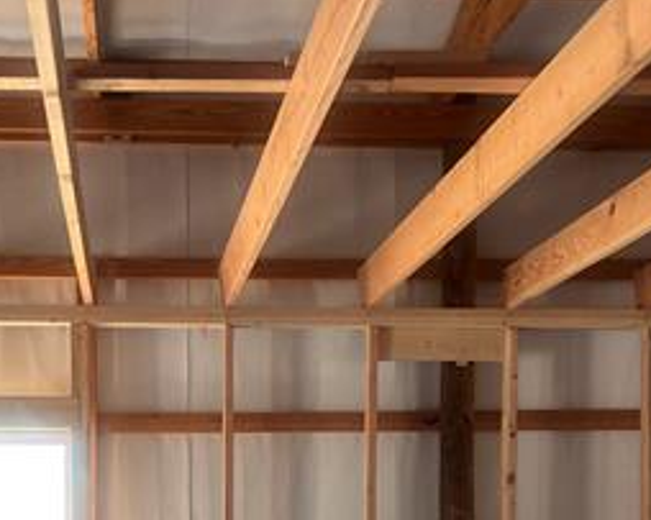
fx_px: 1233
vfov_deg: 22.8
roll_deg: +1.0
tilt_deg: -0.1
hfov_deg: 29.3
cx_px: 190
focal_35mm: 64
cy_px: 525
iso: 125
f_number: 1.5
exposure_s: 1/121
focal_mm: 5.7
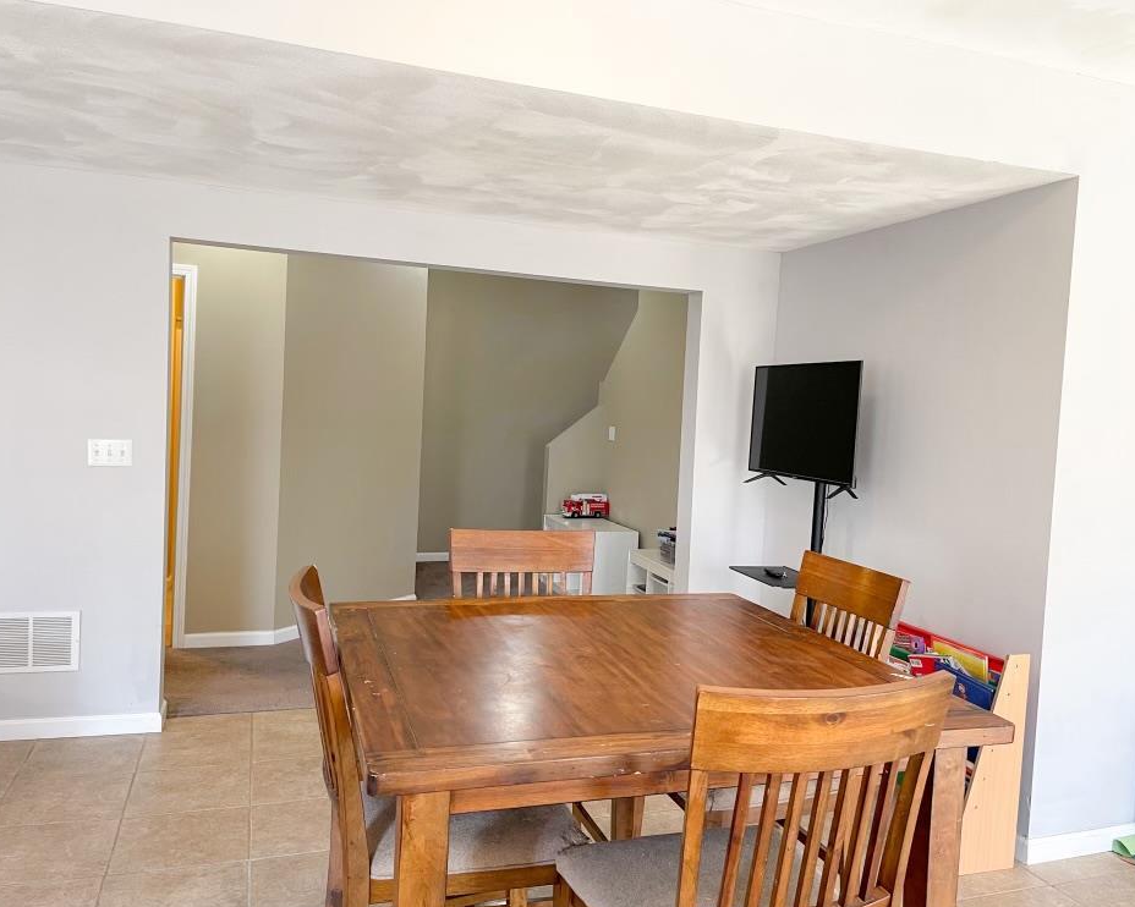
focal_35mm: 28
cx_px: 612
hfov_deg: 62.1
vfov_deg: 51.5
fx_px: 940
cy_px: 449
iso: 100
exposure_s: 1/60
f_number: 1.6
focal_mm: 5.1
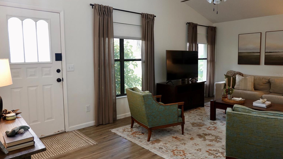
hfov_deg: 71.9
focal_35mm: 26
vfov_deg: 44.4
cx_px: 145
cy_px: 75
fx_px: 195
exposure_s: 1/30
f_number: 2.8
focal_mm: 9
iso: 400
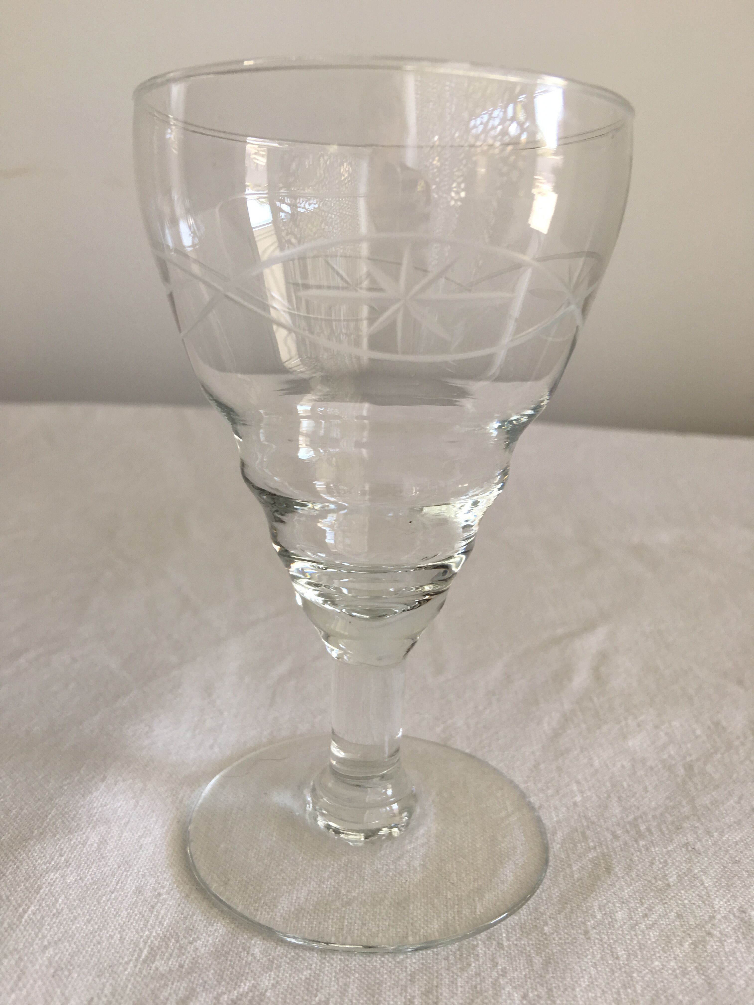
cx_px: 377
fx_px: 842
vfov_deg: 61.7
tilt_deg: -14.5
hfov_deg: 48.2
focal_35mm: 29
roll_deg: -1.8
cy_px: 502
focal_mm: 4.15
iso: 25
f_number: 2.2
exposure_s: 1/50
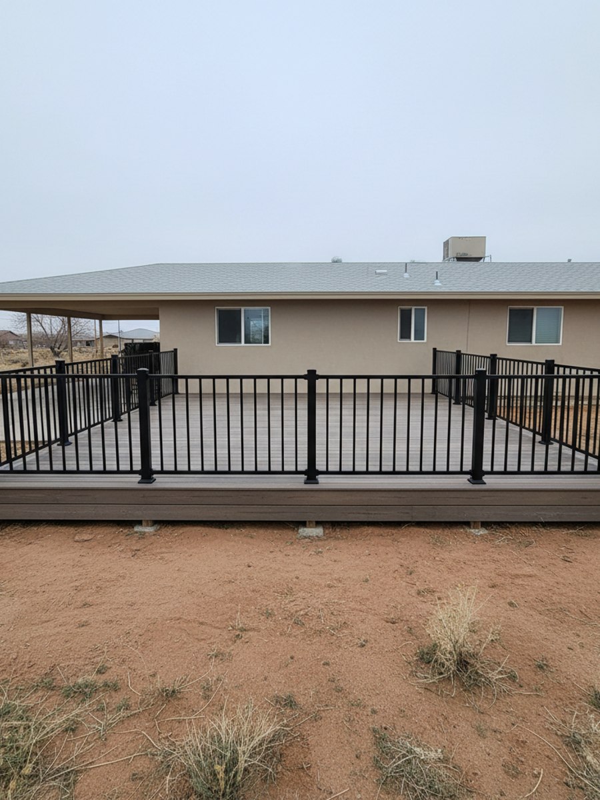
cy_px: 400
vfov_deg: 73.9
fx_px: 532
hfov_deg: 58.9
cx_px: 300
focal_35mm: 23
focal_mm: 6.4
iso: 1175
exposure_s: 1/505
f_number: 1.8
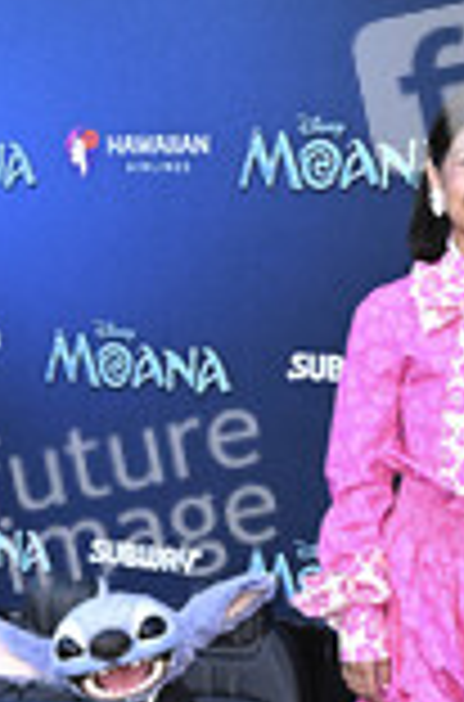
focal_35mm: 90
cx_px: 176
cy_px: 742
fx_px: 1752
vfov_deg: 21.7
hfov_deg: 15.1
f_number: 6.3
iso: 800
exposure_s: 1/250
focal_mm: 35
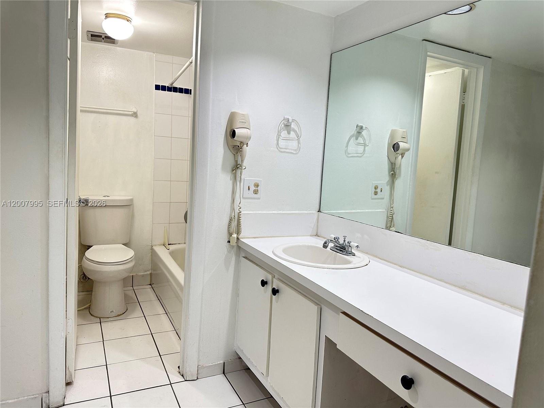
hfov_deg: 71.6
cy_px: 204
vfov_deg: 56.8
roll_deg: -3.7
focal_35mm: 24
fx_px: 377
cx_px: 272
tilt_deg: -6.8
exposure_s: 1/60
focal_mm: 6.86
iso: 160
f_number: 1.78
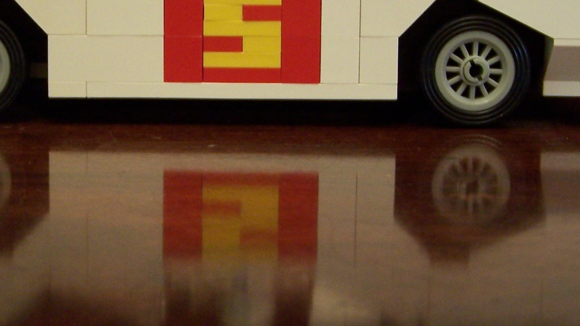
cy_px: 83
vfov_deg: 14.9
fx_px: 1246
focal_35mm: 81
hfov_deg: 26.1
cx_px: 193
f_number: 2.8
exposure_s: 1/8
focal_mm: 6.3
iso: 140
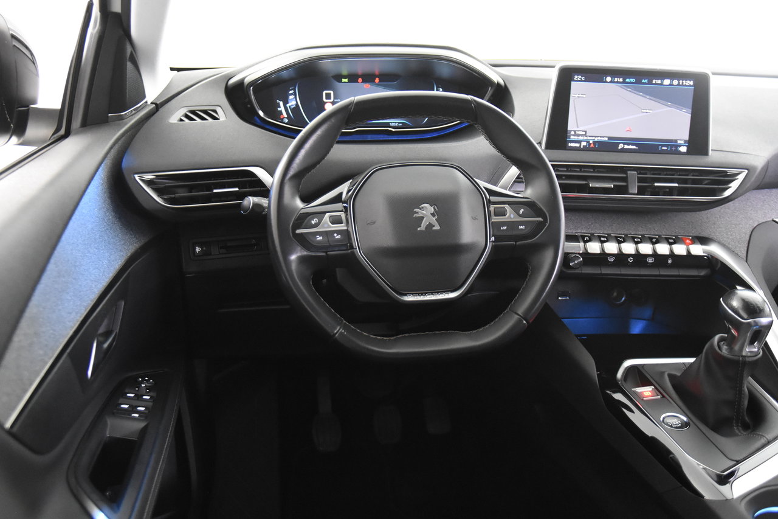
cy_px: 260
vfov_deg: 36.9
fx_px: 778
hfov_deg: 53.1
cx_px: 389
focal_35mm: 36
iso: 4500
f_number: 3
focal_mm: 24
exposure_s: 1/40
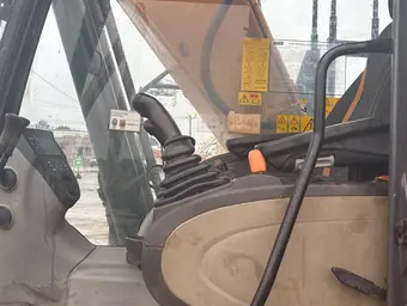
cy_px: 134
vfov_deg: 34.4
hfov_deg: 44.7
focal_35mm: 42
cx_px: 205
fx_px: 495
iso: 50
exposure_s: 1/403
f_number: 1.6
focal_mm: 5.96
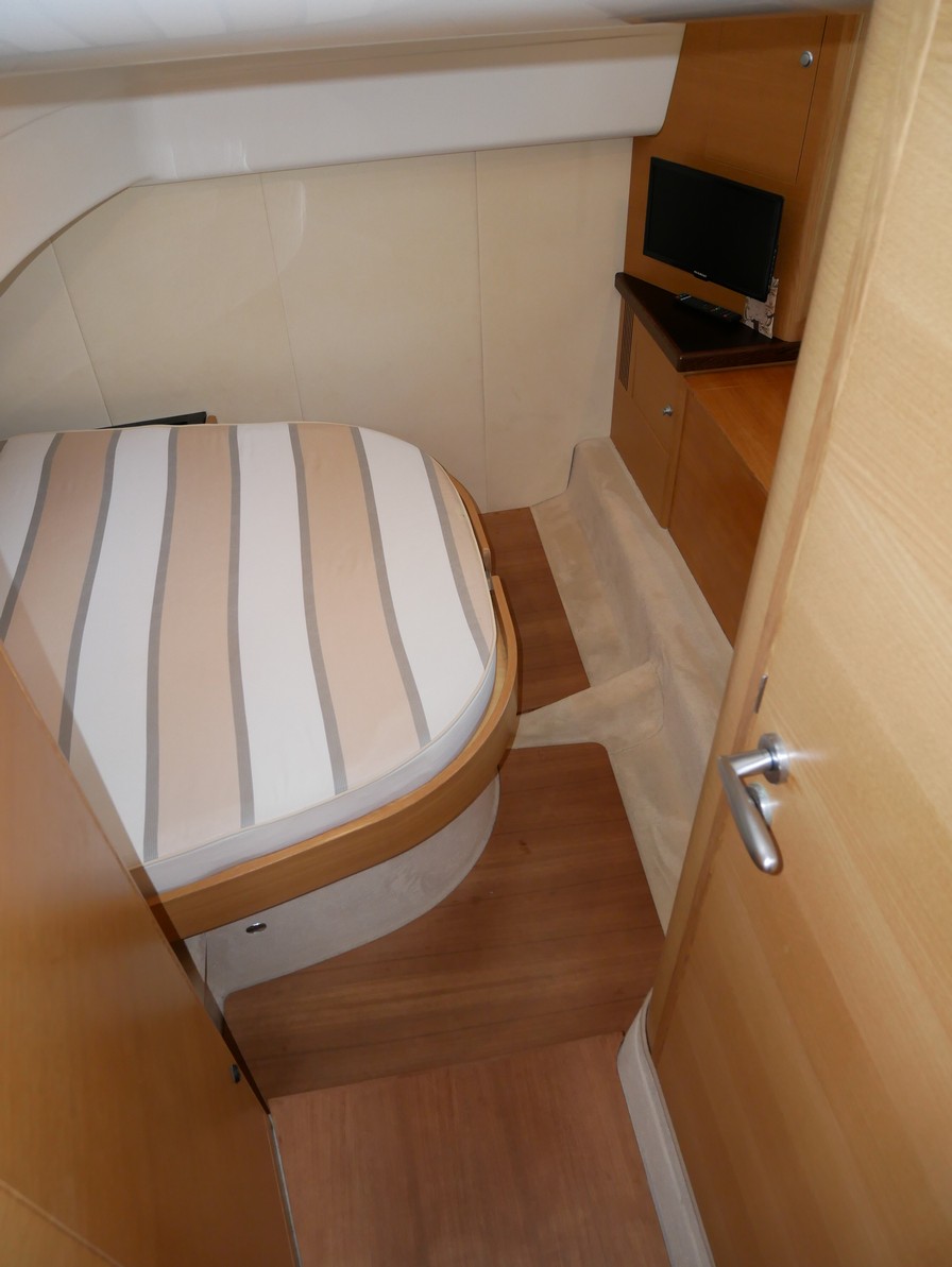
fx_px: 879
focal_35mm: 24
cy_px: 634
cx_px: 476
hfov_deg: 56.9
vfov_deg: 71.6
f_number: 3.5
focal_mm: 12
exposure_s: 1/60
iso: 800
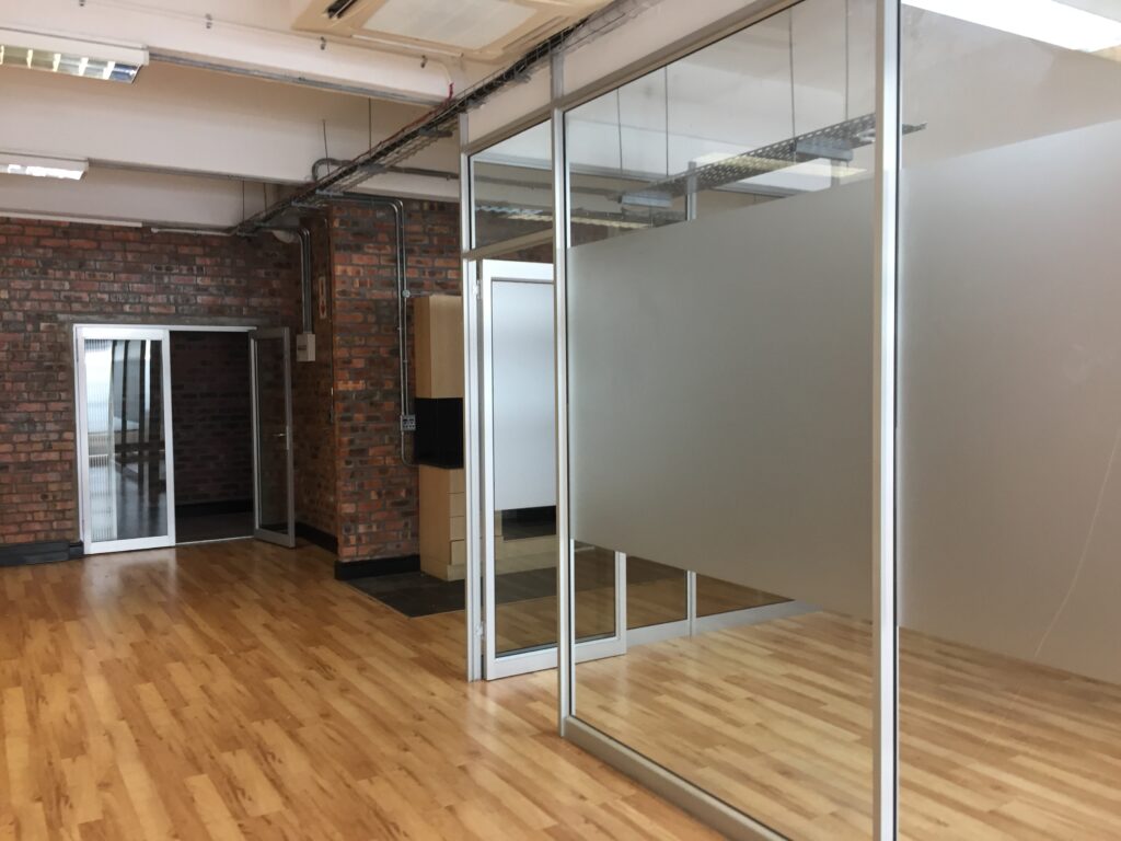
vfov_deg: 48.2
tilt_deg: -7.4
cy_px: 420
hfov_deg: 61.7
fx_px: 939
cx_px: 560
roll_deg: -0.4
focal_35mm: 29
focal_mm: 4.15
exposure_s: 1/33
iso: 100
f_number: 2.2
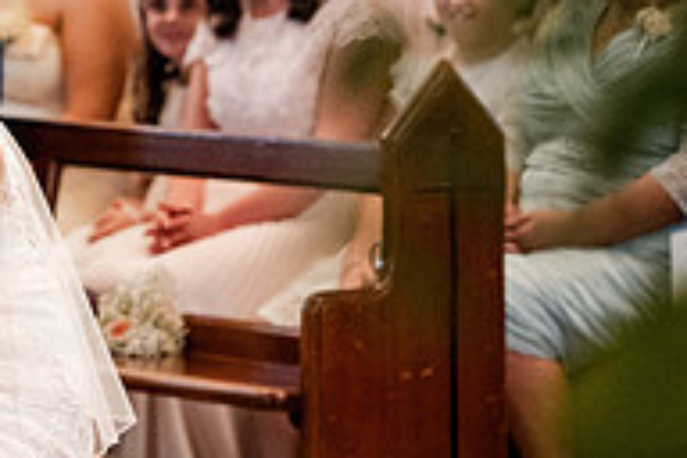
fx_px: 4904
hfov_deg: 7.9
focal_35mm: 257
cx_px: -229
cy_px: 73
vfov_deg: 5.3
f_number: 2.5
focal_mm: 85
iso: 8000
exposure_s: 1/500
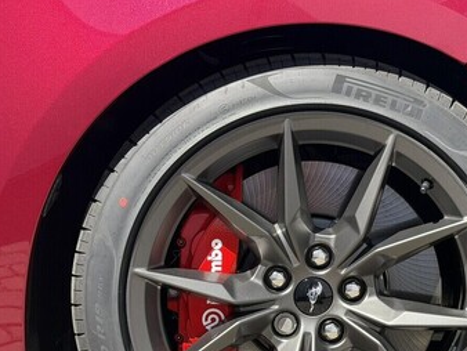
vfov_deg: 18.8
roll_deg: +0.9
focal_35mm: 78
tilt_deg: -8.2
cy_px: 262
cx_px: 298
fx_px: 1053
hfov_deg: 24.9
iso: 80
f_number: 1.78
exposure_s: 1/1608
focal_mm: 6.76
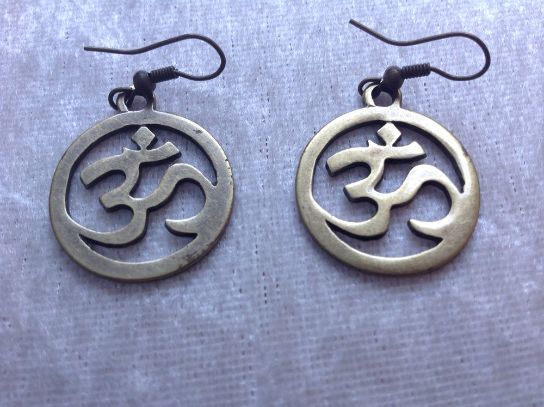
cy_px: 204
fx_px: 549
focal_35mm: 35
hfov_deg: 52.7
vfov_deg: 40.6
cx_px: 272
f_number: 2.4
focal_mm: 4.28
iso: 50
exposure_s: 1/30
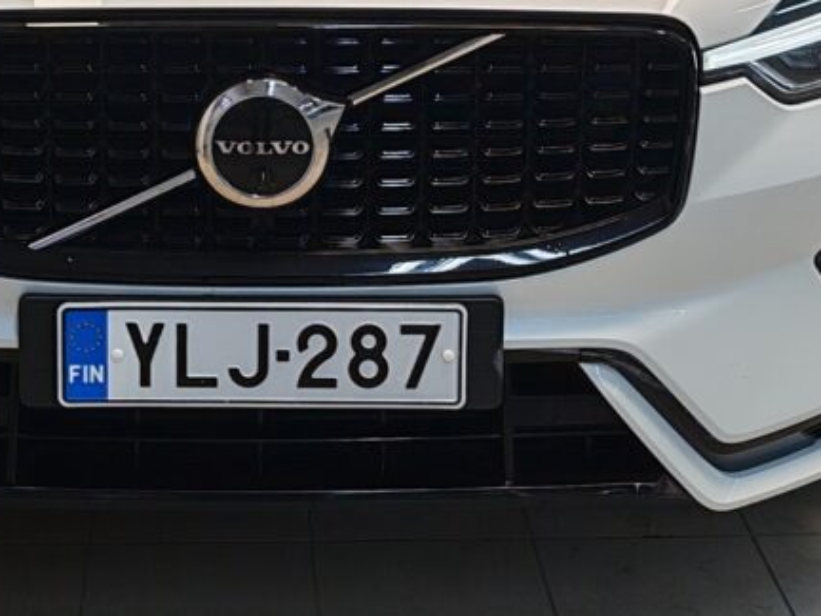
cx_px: 247
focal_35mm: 83
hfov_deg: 23.4
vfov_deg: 17.2
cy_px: -63
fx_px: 1969
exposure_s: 1/130
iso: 50
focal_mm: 5.4
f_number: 1.6
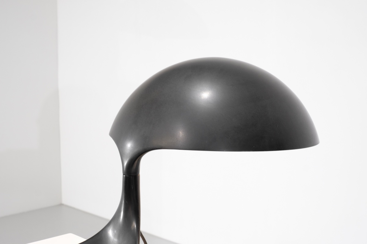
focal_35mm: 53
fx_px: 540
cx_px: 184
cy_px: 122
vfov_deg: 25.5
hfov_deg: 37.5
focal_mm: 35
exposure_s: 1/20
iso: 800
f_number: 9
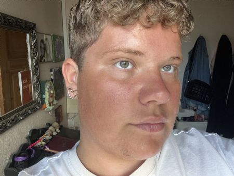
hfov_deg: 59.9
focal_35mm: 30
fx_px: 203
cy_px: 88
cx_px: 117
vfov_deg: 46.8
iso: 100
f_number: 2.2
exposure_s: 1/60
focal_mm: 2.71
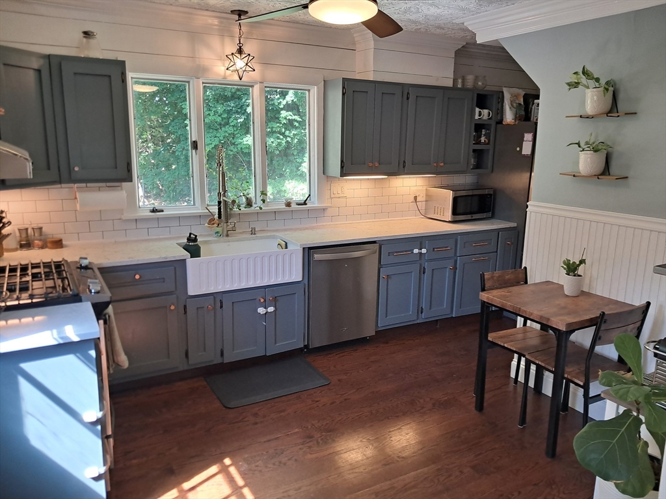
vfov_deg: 51.4
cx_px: 333
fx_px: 519
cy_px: 250
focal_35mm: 27
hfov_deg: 65.3
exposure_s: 1/50
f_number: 1.8
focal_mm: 4
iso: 100
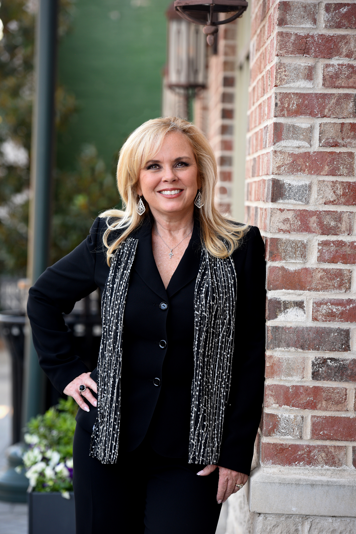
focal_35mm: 122
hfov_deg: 11.2
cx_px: 178
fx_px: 1808
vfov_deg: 16.8
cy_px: 267
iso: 320
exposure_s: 1/125
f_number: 4
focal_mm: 122
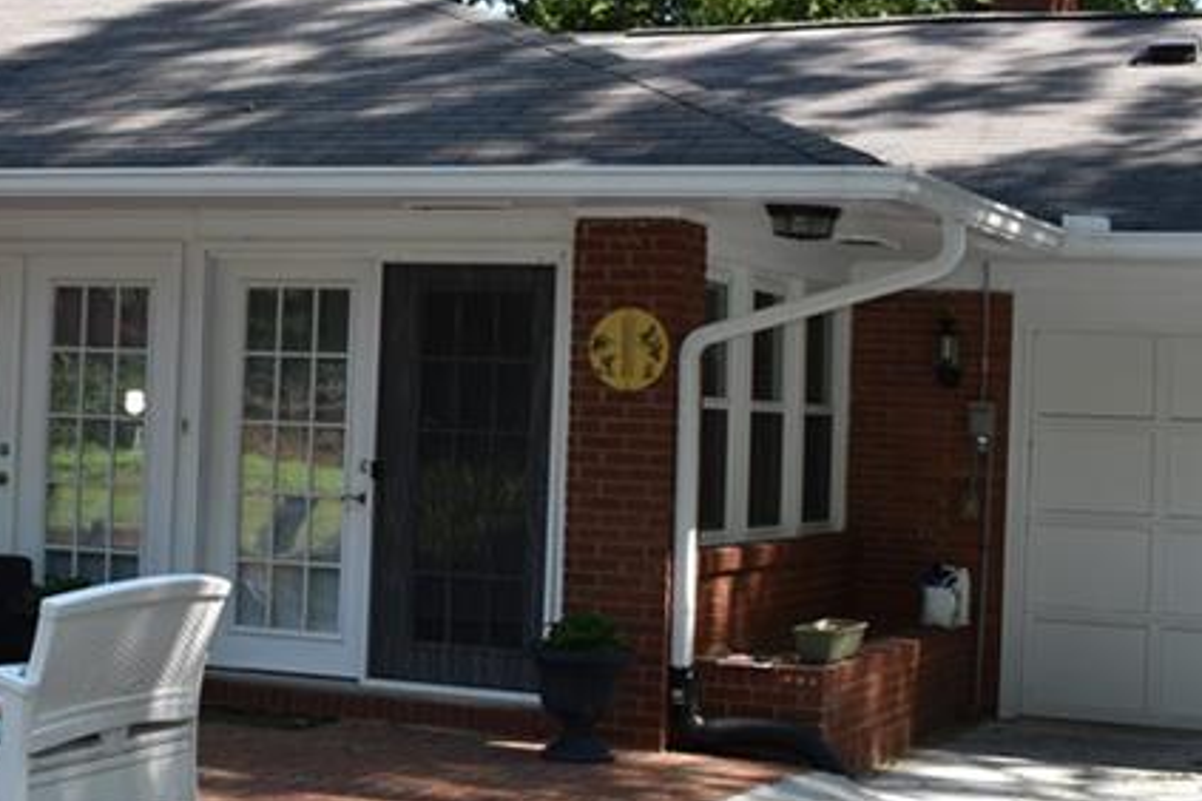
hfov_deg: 25.7
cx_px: 114
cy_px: 332
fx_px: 2544
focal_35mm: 76
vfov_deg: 17.9
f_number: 6.3
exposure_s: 1/160
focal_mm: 21
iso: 100
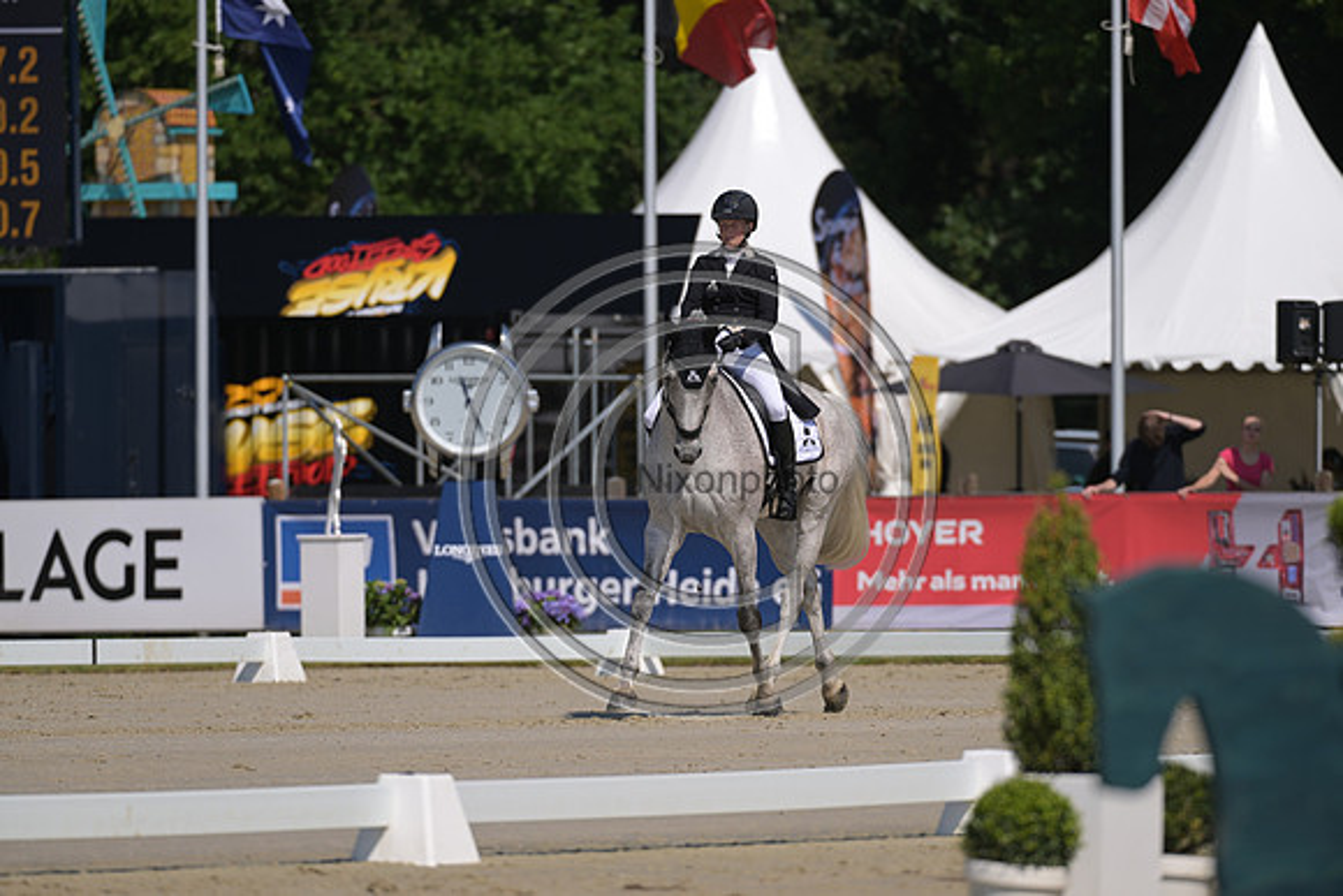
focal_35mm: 400
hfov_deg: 5.2
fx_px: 14925
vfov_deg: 3.4
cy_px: 448
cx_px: 672
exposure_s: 1/1250
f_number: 5
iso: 125
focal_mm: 400
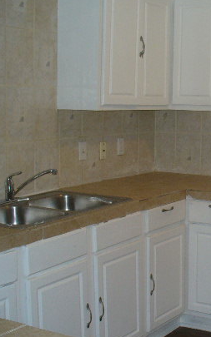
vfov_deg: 33.0
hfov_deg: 19.8
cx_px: 246
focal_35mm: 62
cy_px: 162
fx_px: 571
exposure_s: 1/60
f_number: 2.8
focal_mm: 6.1
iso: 100
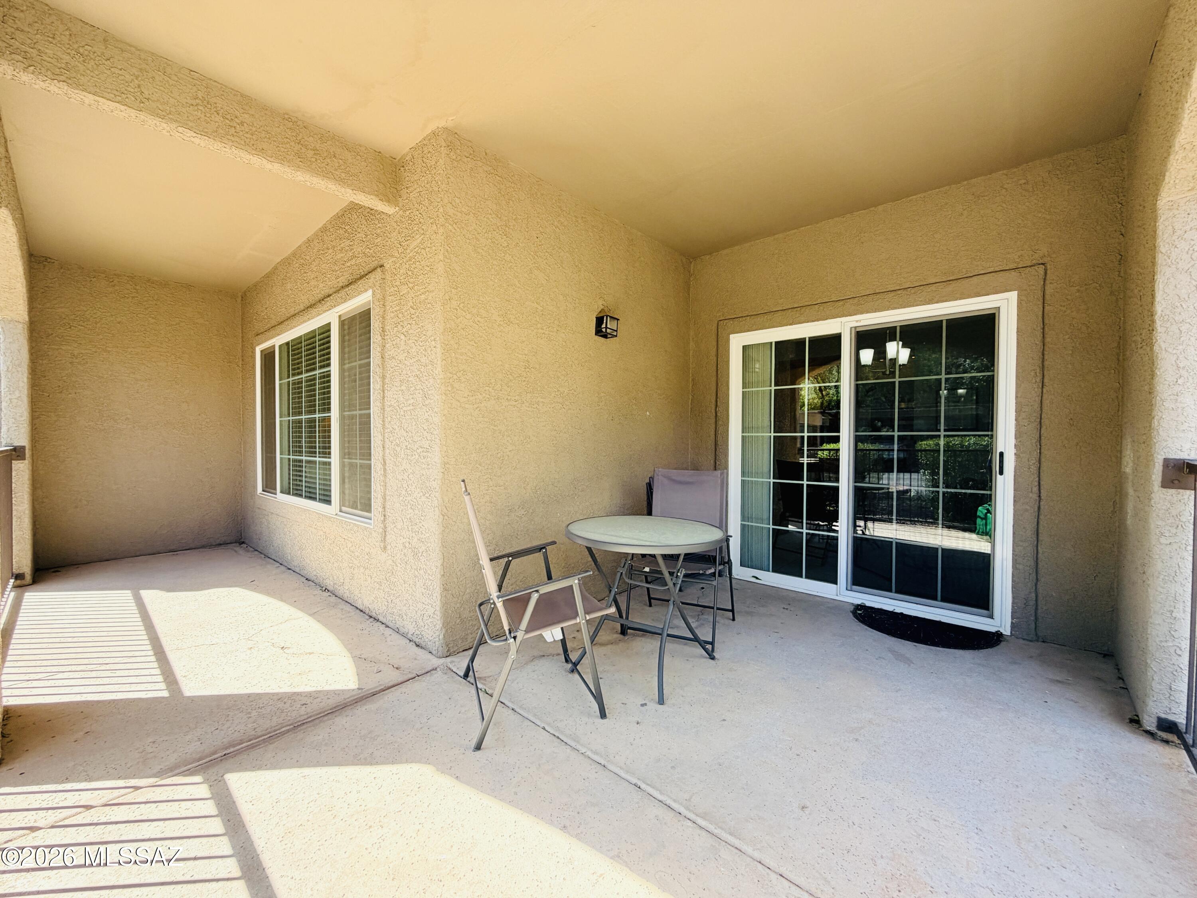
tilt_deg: -0.8
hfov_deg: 102.1
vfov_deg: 85.7
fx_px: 484
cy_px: 449
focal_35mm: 14
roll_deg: -0.6
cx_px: 598
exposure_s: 1/200
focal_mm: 2.22
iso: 50
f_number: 2.2
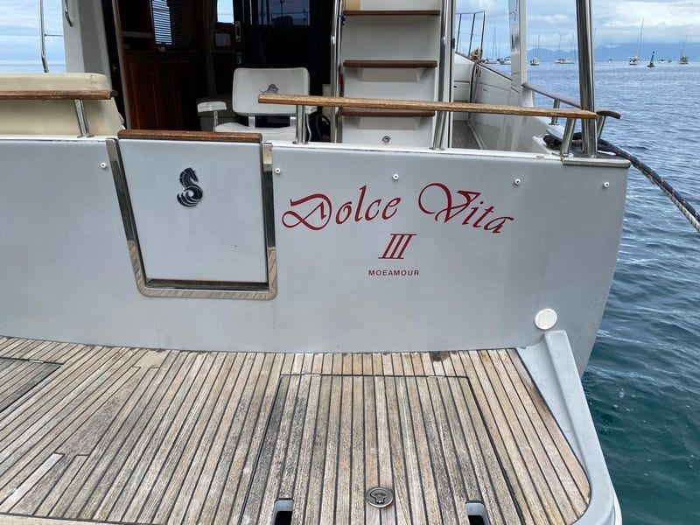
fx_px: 526
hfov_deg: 67.3
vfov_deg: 53.1
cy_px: 262
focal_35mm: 26
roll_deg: +0.6
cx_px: 350
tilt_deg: -19.8
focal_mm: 4.25
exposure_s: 1/1808
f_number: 1.8
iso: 32
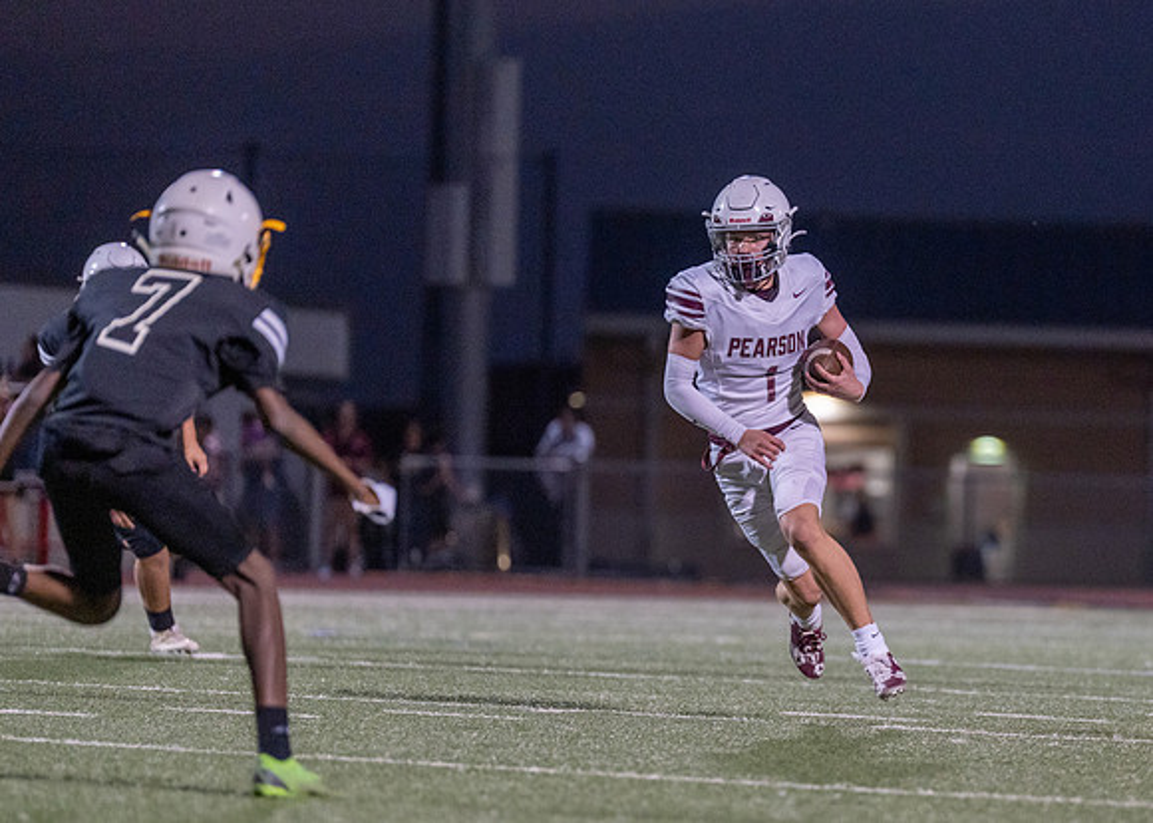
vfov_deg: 4.9
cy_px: 518
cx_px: 848
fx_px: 9613
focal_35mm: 294
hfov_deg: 6.9
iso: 2000
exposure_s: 1/1000
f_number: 2.8
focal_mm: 200
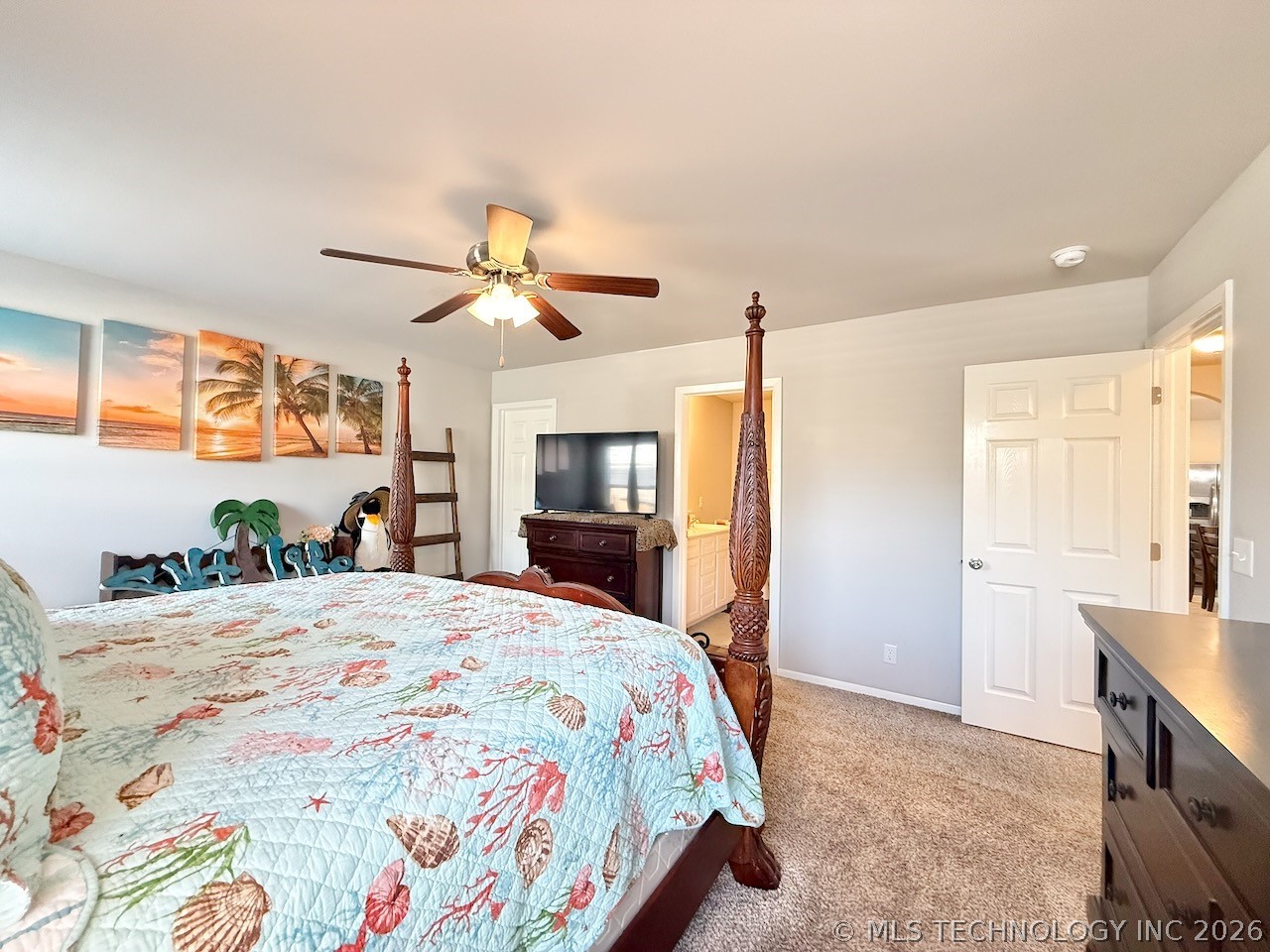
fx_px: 514
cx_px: 635
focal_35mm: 14
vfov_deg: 85.7
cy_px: 476
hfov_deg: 102.1
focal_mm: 2.22
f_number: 2.2
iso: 800
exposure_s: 1/60
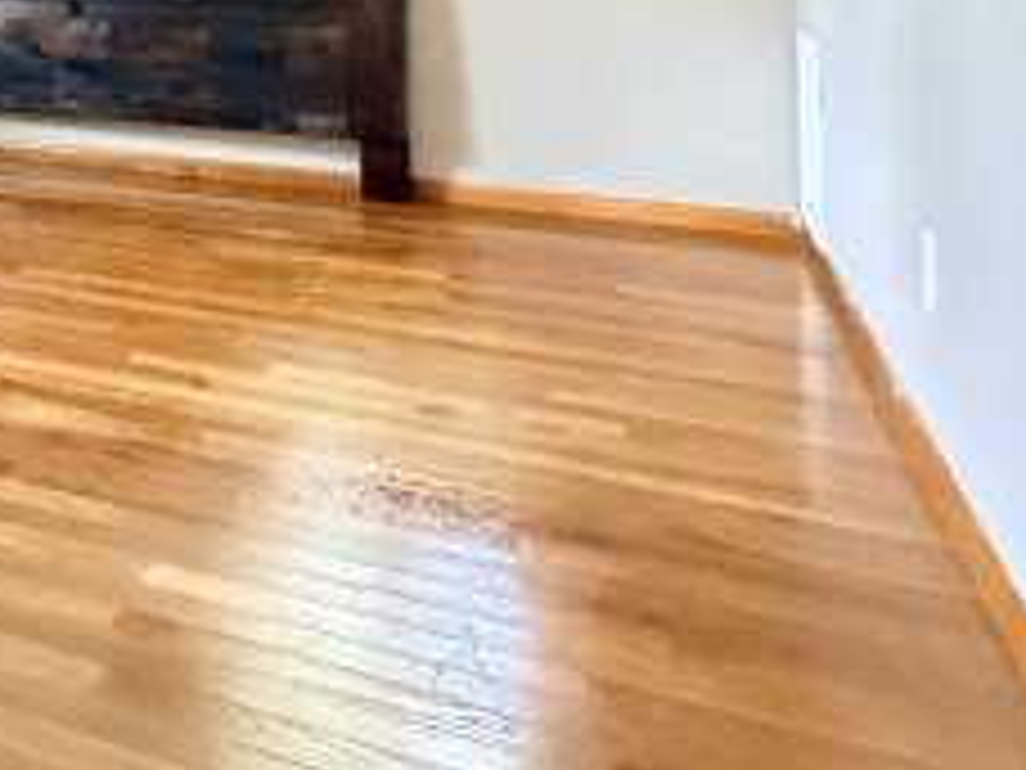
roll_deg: +0.3
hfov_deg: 40.7
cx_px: 29
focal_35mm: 41
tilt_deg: +0.8
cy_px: -113
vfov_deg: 30.7
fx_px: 1215
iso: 2000
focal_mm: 2.22
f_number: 2.2
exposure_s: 1/30
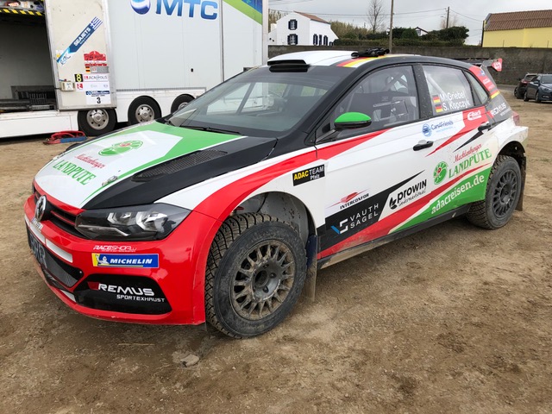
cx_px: 276
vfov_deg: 49.7
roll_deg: +0.1
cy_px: 207
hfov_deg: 63.4
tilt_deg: -16.3
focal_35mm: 28
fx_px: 446
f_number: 1.8
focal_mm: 3.99
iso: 20
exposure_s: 1/800
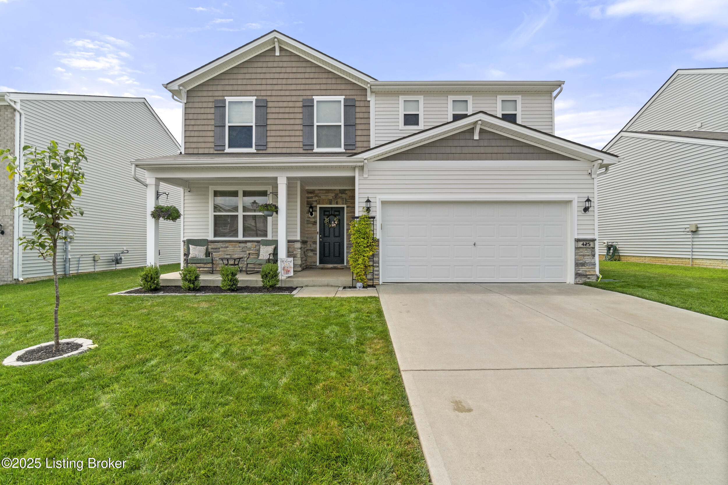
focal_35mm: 16
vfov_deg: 72.1
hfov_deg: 95.0
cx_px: 364
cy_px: 242
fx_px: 334
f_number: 9
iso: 400
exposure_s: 1/160
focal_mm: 11
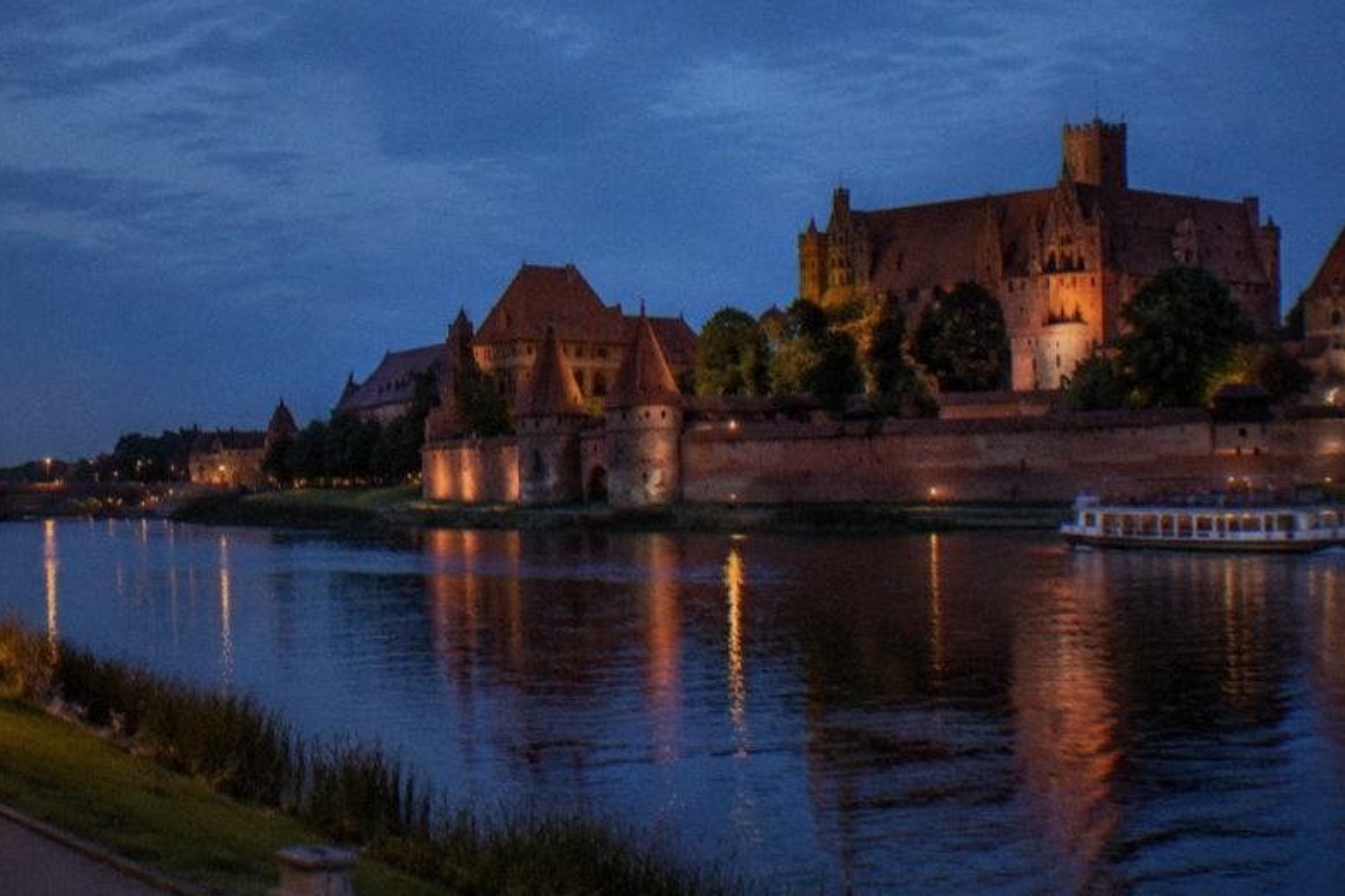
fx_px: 2241
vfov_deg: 22.6
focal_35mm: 60
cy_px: 446
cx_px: 723
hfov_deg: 33.4
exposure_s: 1/80
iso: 6400
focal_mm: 47
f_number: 5
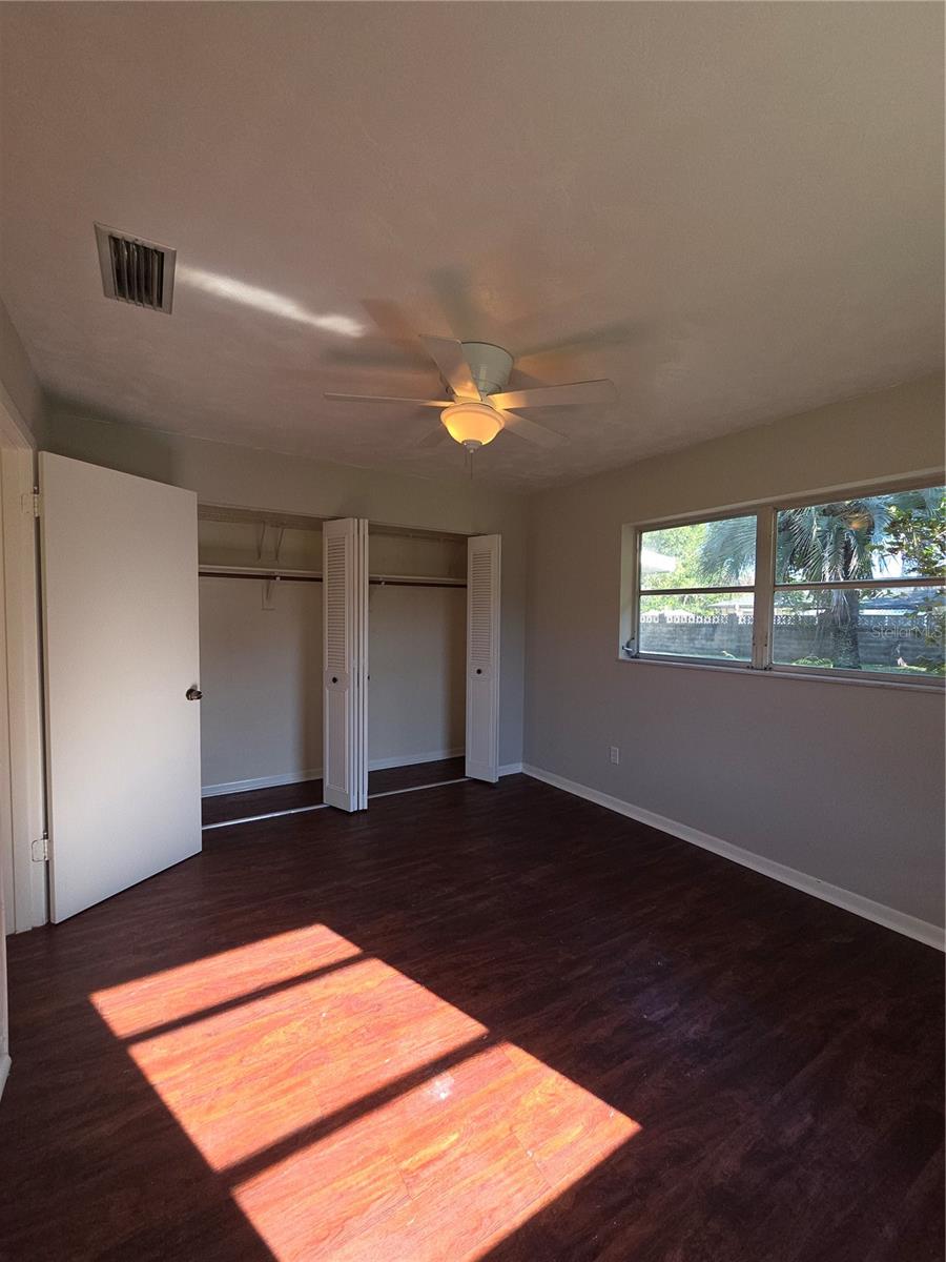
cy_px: 631
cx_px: 473
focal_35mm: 13
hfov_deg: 89.9
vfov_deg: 106.2
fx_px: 474
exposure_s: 1/153
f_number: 2.2
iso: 50
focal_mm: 2.2
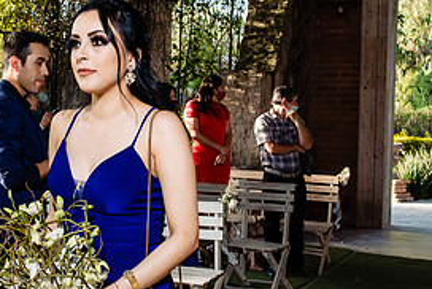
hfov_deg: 30.0
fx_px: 793
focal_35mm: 66
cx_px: 105
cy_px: 117
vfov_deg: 20.6
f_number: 7.1
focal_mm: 31
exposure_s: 1/200
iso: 1000
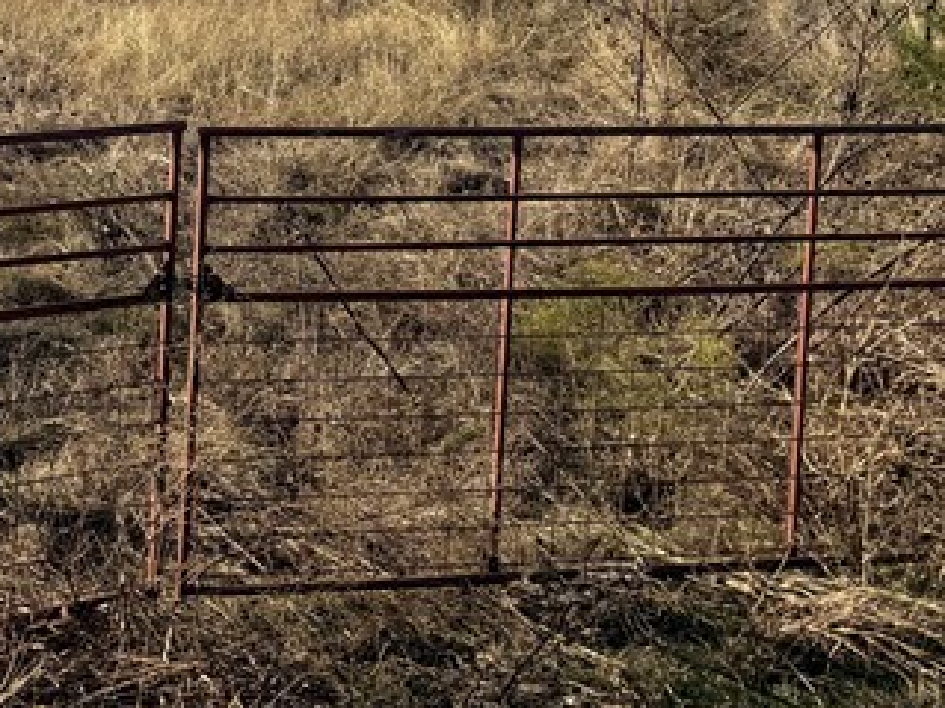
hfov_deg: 22.1
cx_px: -364
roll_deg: -2.2
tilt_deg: -2.8
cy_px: -237
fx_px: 2101
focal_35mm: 77
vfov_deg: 17.8
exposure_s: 1/5319
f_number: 1.78
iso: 80
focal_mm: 6.76
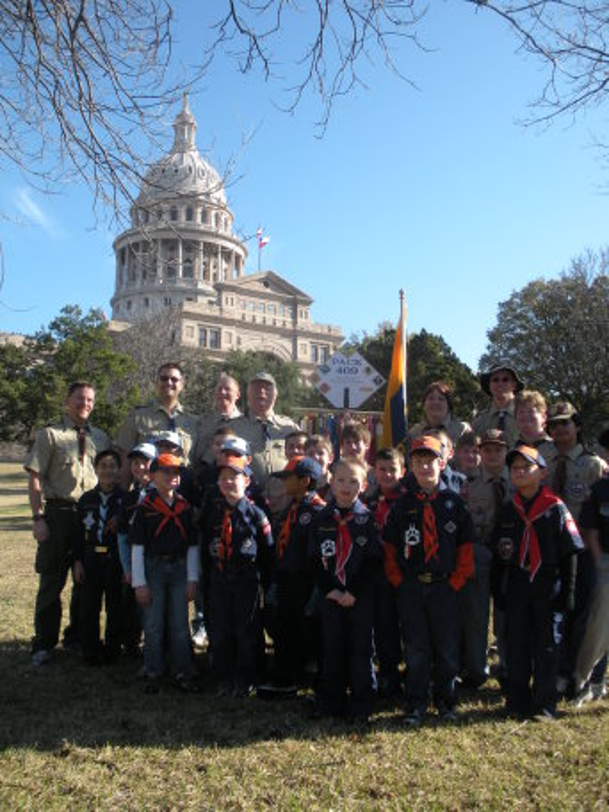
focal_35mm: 36
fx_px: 844
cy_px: 406
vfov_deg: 51.4
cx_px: 304
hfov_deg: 39.7
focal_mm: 6.3
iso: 64
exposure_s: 1/350
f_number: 3.5
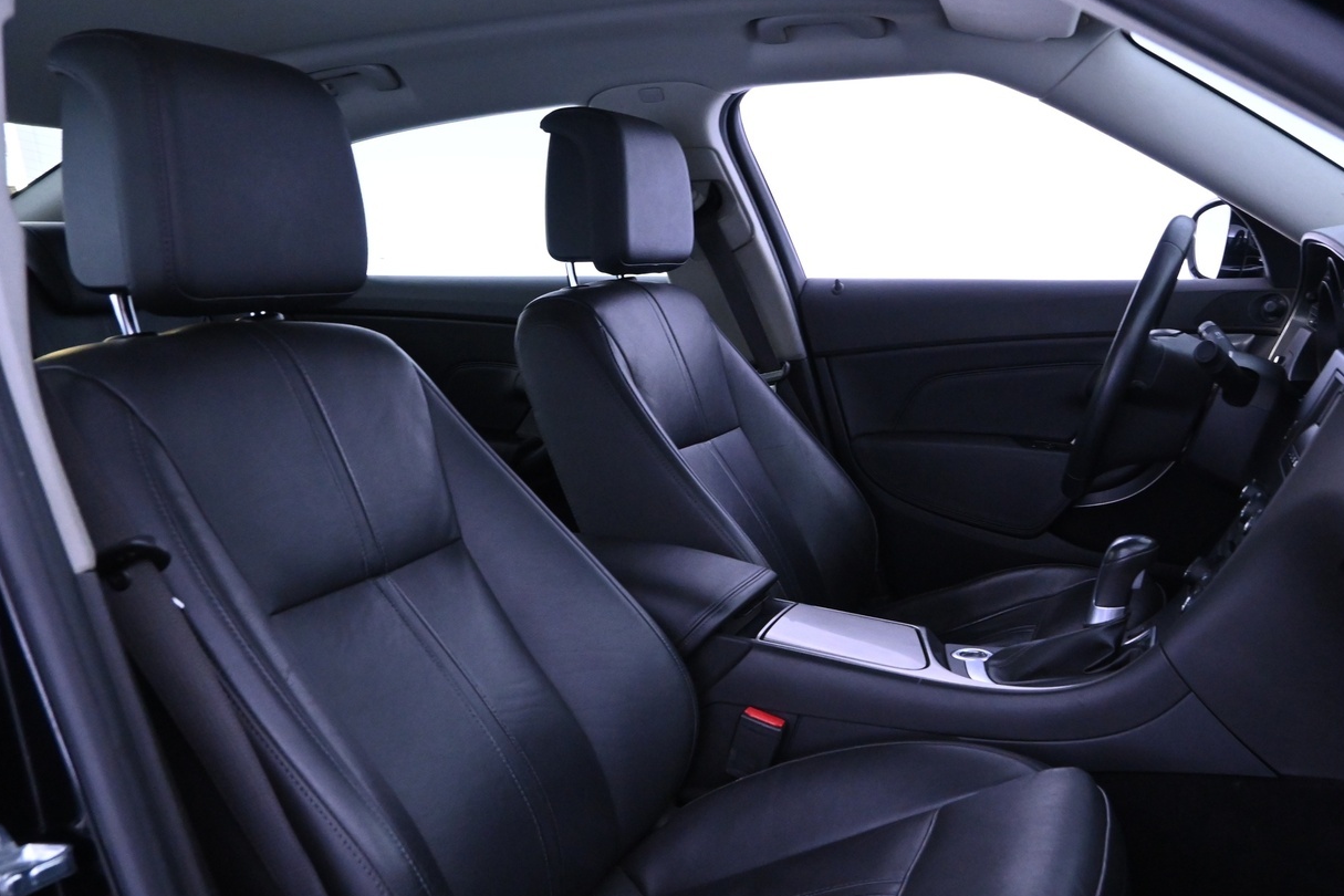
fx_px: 1195
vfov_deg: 40.7
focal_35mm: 32
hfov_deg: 58.3
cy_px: 590
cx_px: 801
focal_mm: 16
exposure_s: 1/25
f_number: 4.5
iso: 3200
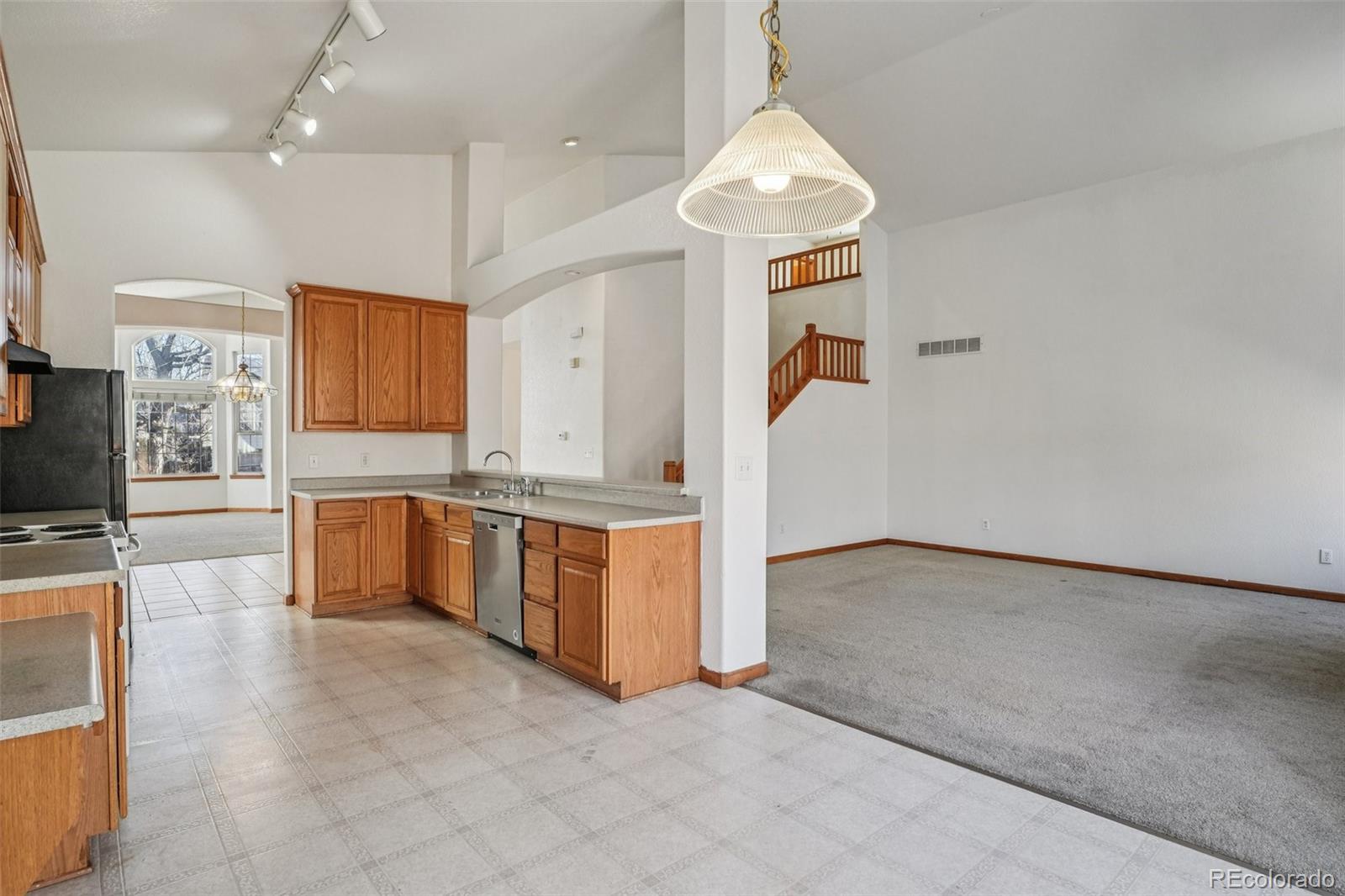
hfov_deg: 90.0
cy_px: 448
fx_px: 672
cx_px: 672
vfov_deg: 67.4
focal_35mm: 18
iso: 640
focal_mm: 12
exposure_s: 1/30
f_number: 8
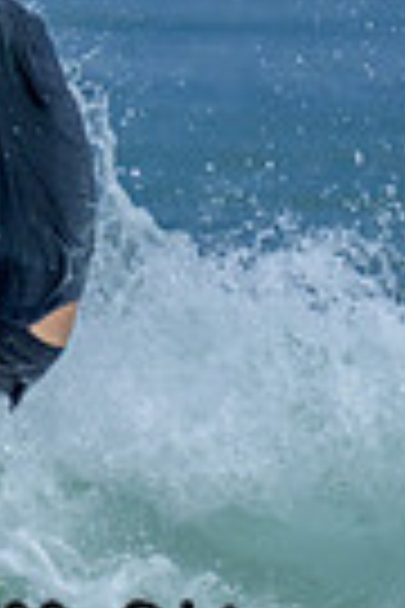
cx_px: -118
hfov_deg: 0.3
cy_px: 465
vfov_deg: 0.4
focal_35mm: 4703
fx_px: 79357
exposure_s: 1/2500
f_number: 6.3
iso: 220
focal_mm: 800
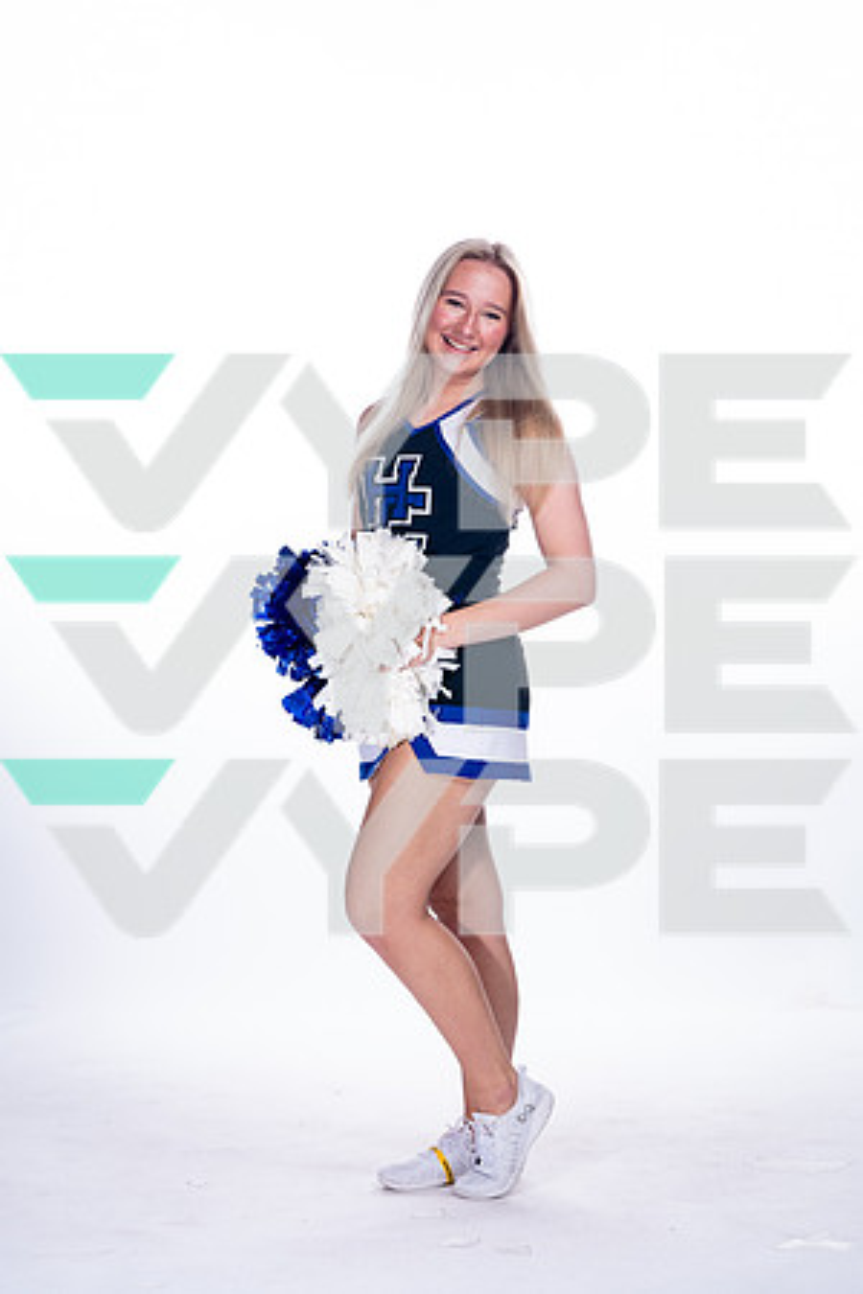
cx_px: 432
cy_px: 647
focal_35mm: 115
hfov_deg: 11.9
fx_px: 4135
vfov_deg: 17.8
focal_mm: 115
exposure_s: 1/250
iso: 800
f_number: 5.6
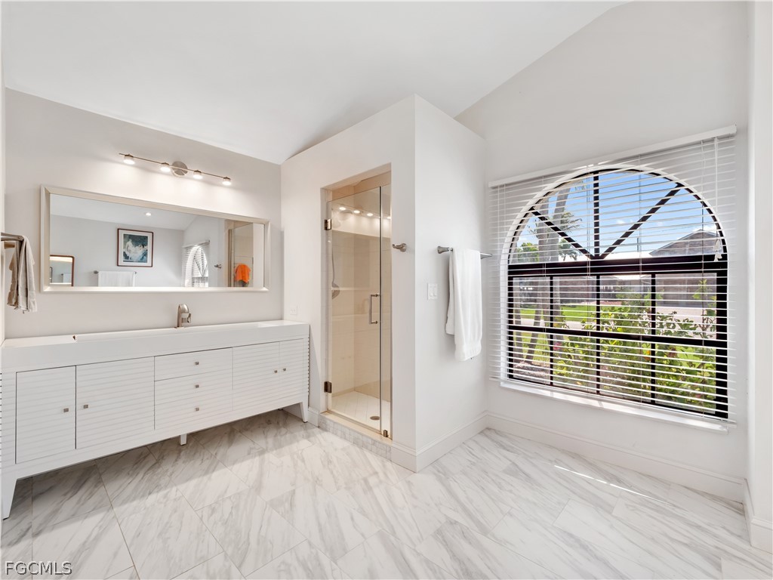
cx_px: 386
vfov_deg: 85.7
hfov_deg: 102.1
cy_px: 290
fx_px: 313
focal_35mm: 14
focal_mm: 7
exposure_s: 1/13
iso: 200
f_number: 7.1
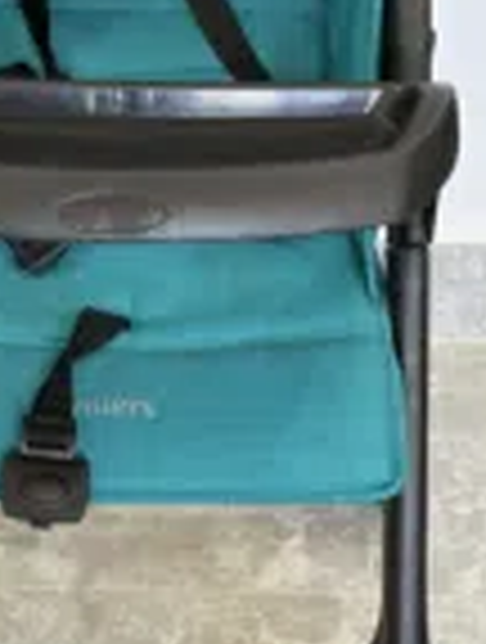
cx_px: 122
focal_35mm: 145
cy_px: 171
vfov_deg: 13.5
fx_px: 2702
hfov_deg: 10.3
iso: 80
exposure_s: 1/50
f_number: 1.6
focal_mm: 5.96
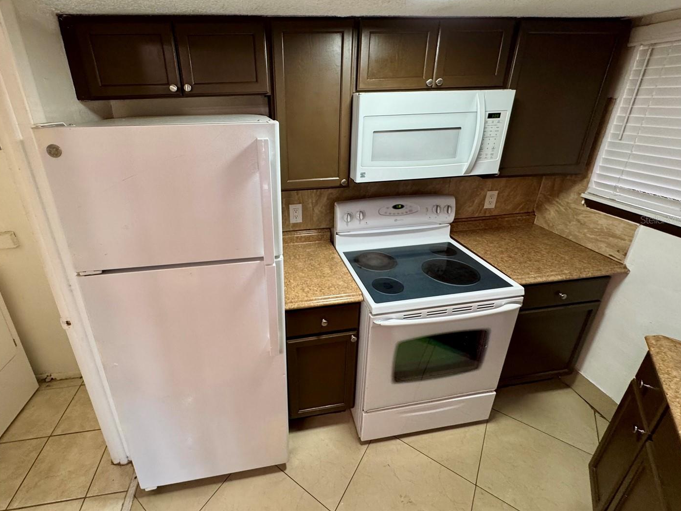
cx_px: 297
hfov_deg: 94.0
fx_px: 315
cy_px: 219
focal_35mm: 16
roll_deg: +1.5
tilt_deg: -20.8
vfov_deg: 77.7
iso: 250
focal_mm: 2.22
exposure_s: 1/120
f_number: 2.2
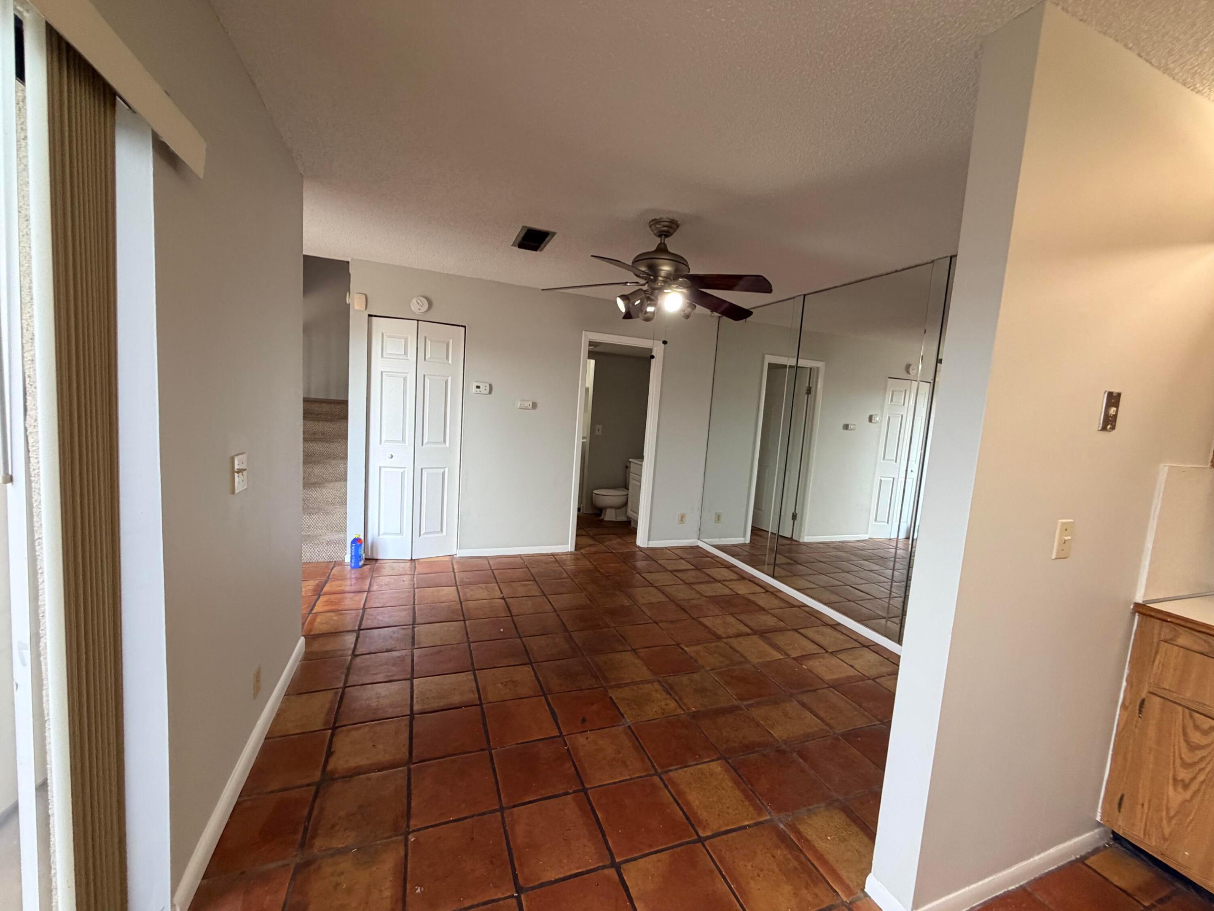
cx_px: 607
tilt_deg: -6.7
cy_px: 456
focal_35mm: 14
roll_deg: -3.5
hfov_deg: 102.1
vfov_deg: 85.7
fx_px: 491
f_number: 2.2
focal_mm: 2.22
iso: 250
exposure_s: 1/120
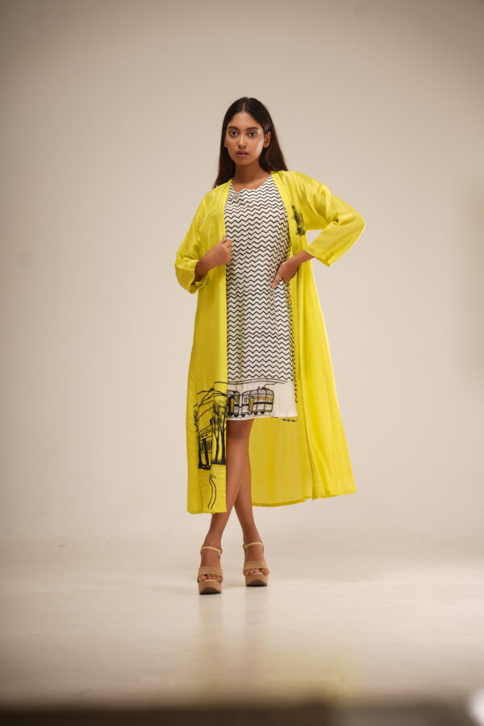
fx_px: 1714
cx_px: 242
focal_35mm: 85
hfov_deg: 16.1
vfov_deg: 23.9
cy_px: 363
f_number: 4
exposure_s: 1/160
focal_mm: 85
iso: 50
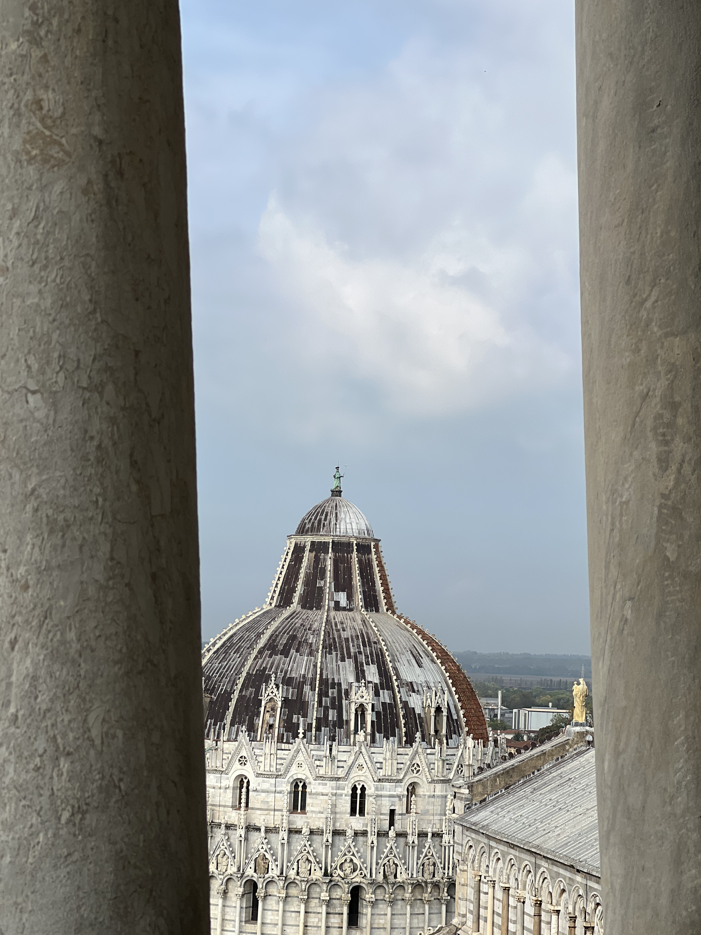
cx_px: 350
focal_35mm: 77
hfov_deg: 19.1
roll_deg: -2.5
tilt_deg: +4.6
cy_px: 468
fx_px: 2079
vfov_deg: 25.3
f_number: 2.8
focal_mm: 9
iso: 32
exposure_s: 1/943
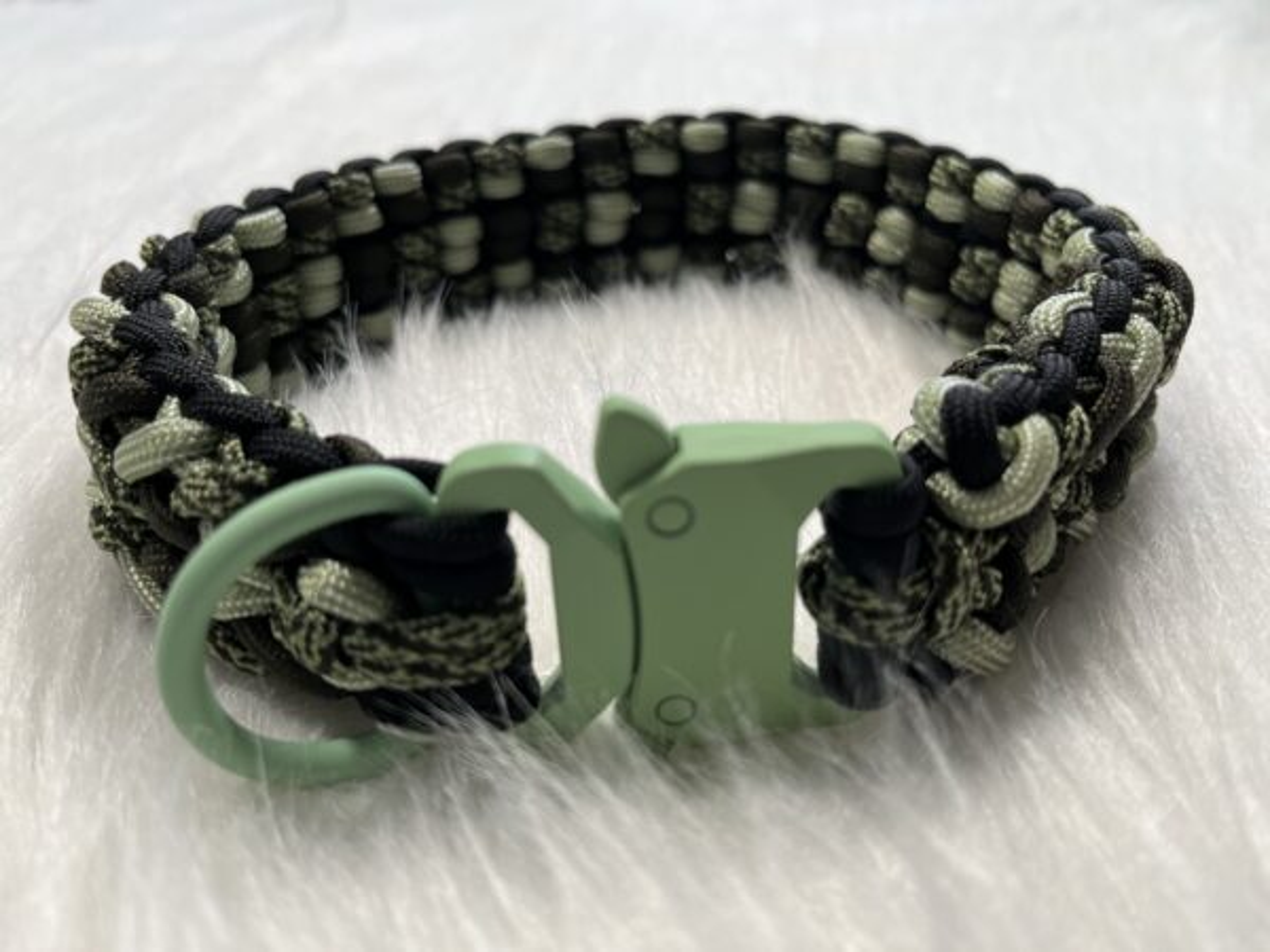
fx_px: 954
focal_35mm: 26
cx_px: 635
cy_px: 476
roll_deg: +1.2
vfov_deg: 53.1
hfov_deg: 67.3
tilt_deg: -33.0
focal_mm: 5.1
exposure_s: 1/122
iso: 50
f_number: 1.6
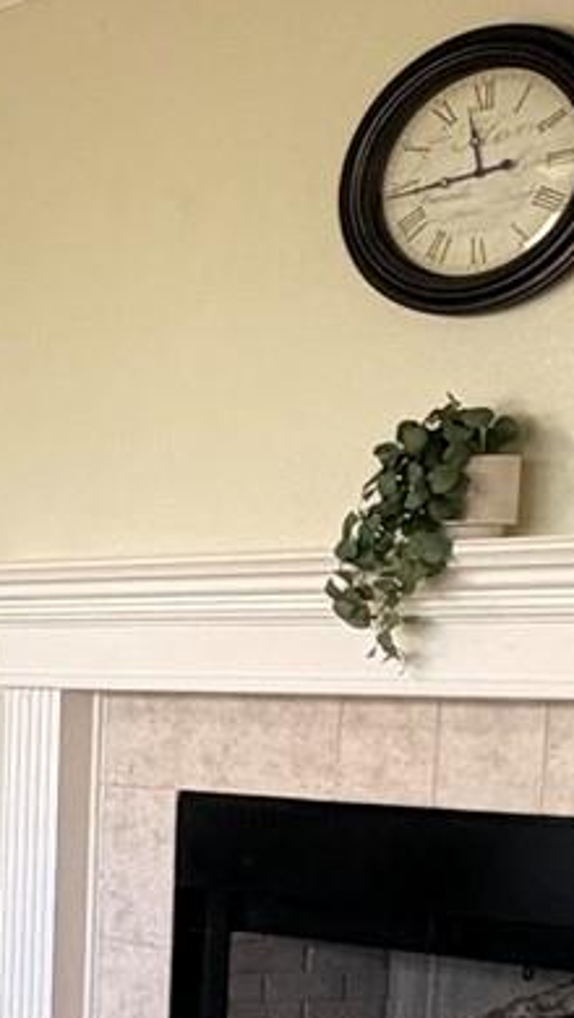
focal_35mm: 80
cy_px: 827
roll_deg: +0.9
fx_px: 2160
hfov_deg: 11.7
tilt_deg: -5.2
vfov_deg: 26.0
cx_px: -890
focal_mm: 2.22
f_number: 2.2
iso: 160
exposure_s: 1/60
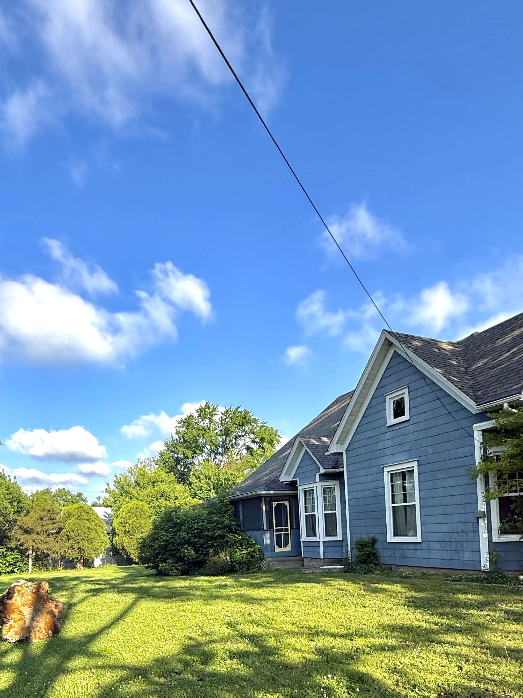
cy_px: 525
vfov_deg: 69.0
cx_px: 213
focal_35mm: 23
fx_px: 463
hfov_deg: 58.5
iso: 50
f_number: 2.2
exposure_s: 1/1285
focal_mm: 2.22
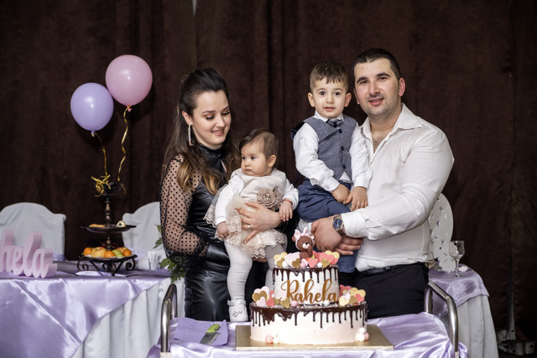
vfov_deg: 16.5
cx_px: 268
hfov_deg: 24.5
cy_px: 179
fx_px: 1238
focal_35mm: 83
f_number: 2.8
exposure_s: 1/160
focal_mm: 55
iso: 1250
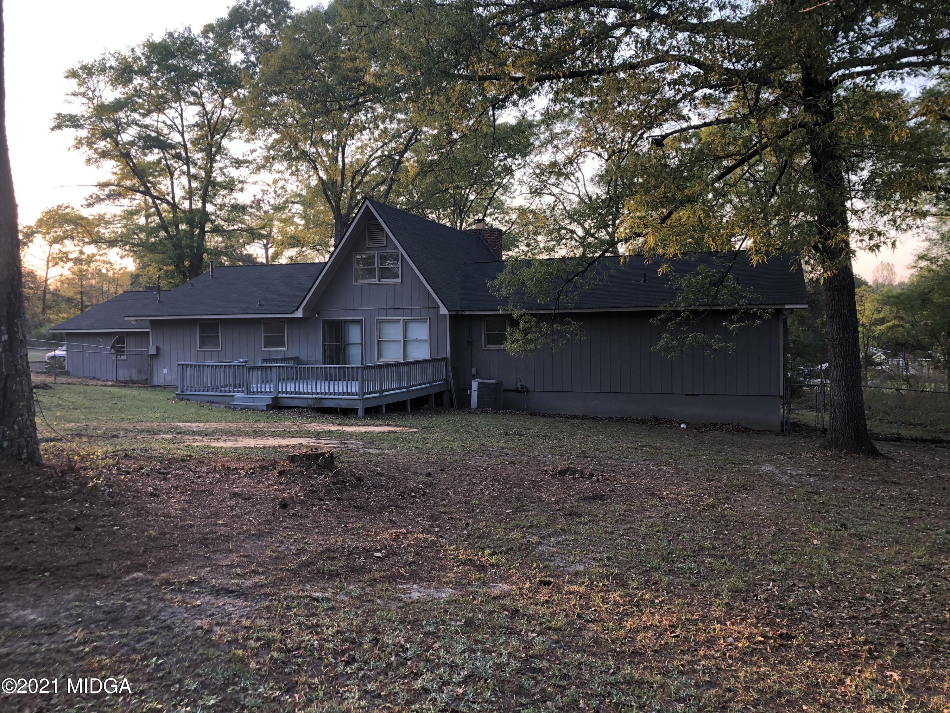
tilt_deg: -1.2
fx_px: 768
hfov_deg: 63.4
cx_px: 475
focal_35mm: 28
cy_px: 356
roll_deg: -0.1
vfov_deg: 49.7
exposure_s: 1/120
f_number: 1.8
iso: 50
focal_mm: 3.99
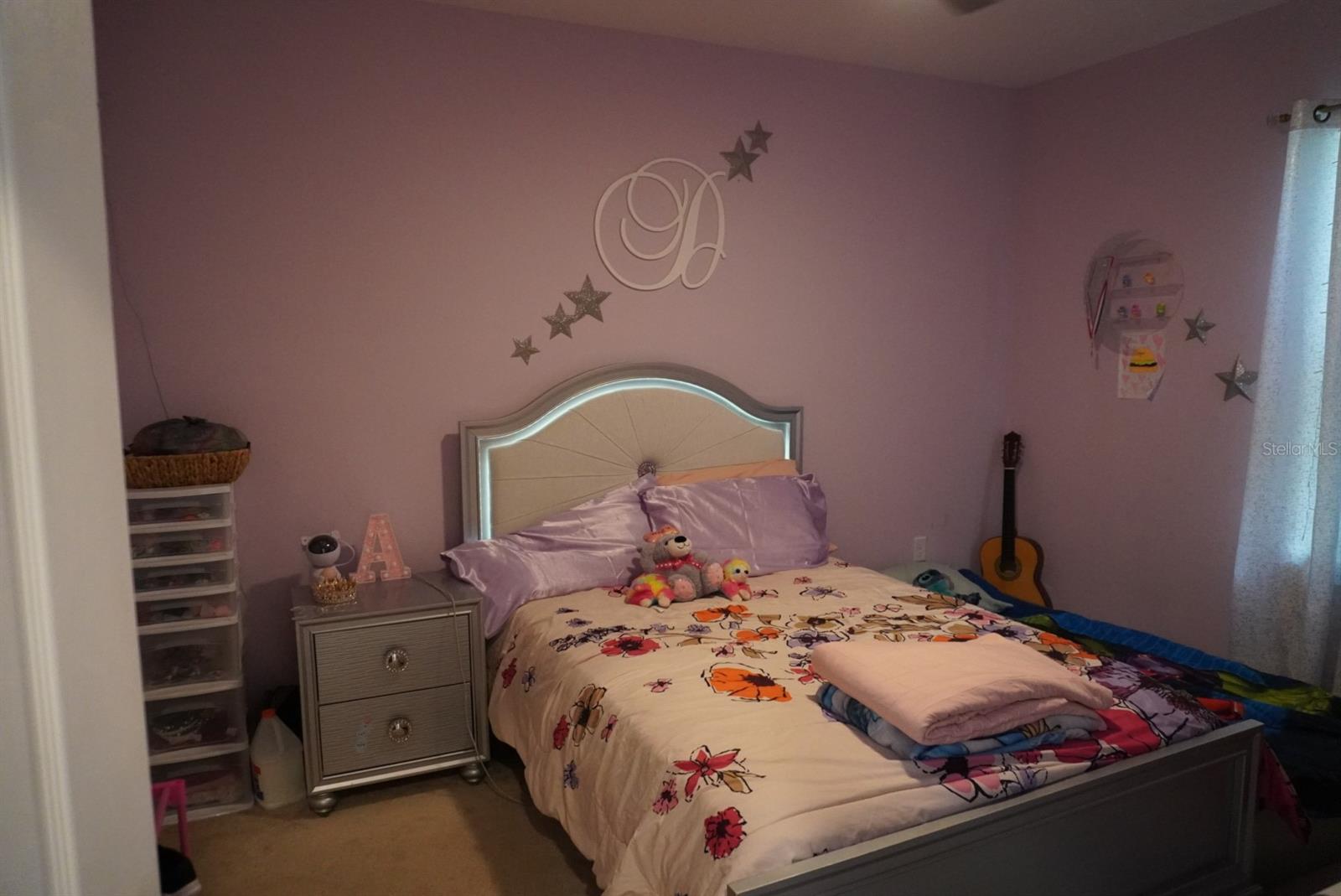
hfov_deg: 73.7
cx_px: 670
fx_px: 895
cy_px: 448
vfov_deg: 53.2
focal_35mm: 24
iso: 3200
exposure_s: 1/160
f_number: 3.5
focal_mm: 16
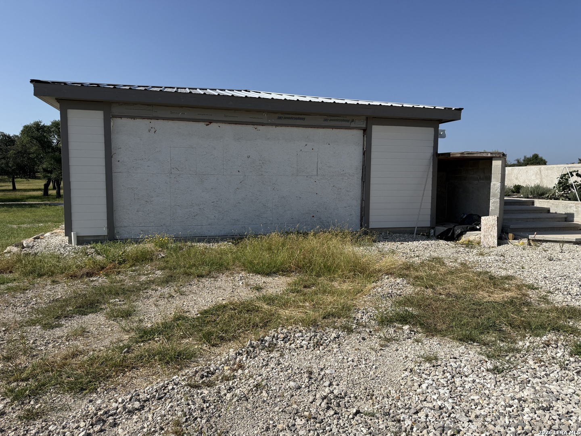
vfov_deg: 56.8
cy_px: 218
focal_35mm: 24
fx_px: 403
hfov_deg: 71.6
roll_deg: +0.4
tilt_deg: -2.4
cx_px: 290
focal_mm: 6.76
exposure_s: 1/7353
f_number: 1.78
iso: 80
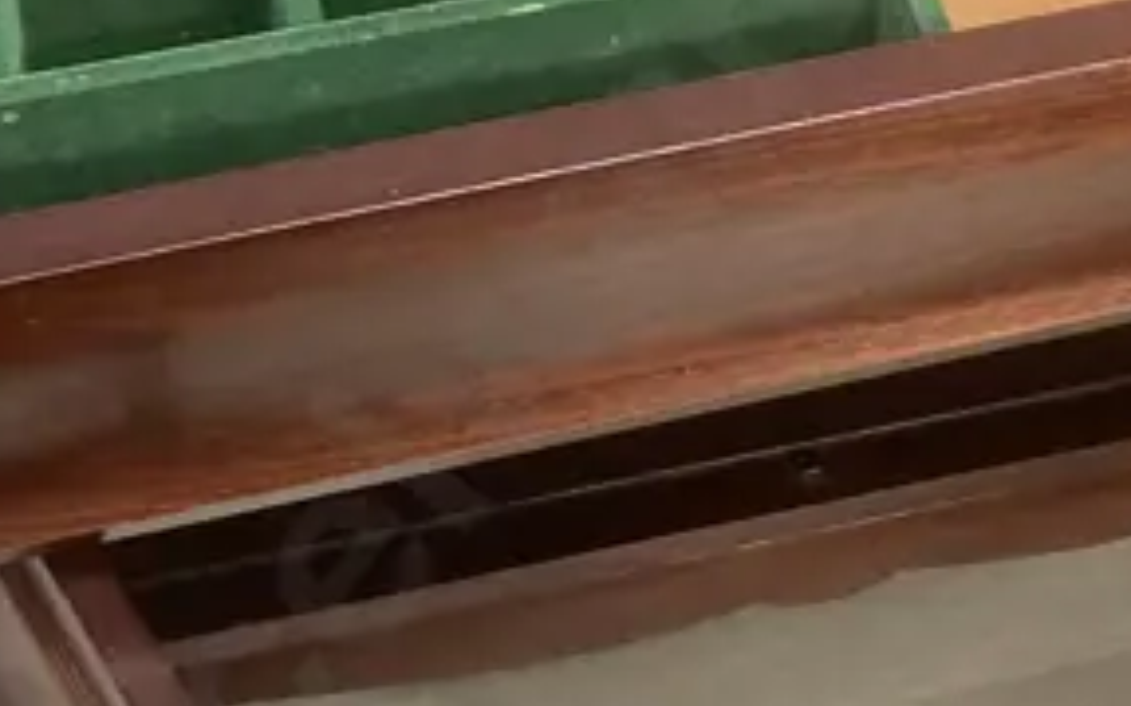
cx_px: 824
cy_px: -63
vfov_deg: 12.1
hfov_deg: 19.5
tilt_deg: -40.5
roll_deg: -1.4
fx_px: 3265
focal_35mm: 106
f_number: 1.8
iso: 200
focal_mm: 3.99
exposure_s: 1/50
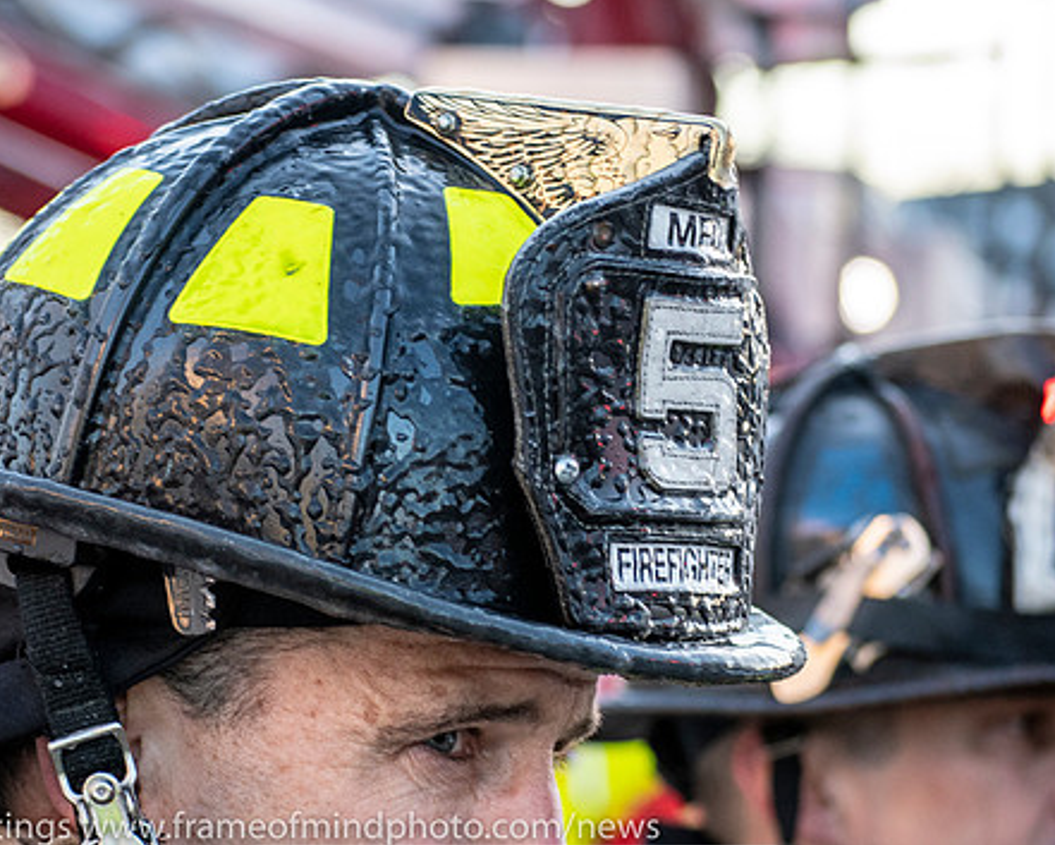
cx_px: 493
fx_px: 4560
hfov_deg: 13.2
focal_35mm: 146
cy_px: 418
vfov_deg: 10.6
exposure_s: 1/250
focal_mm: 68
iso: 800
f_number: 4.5
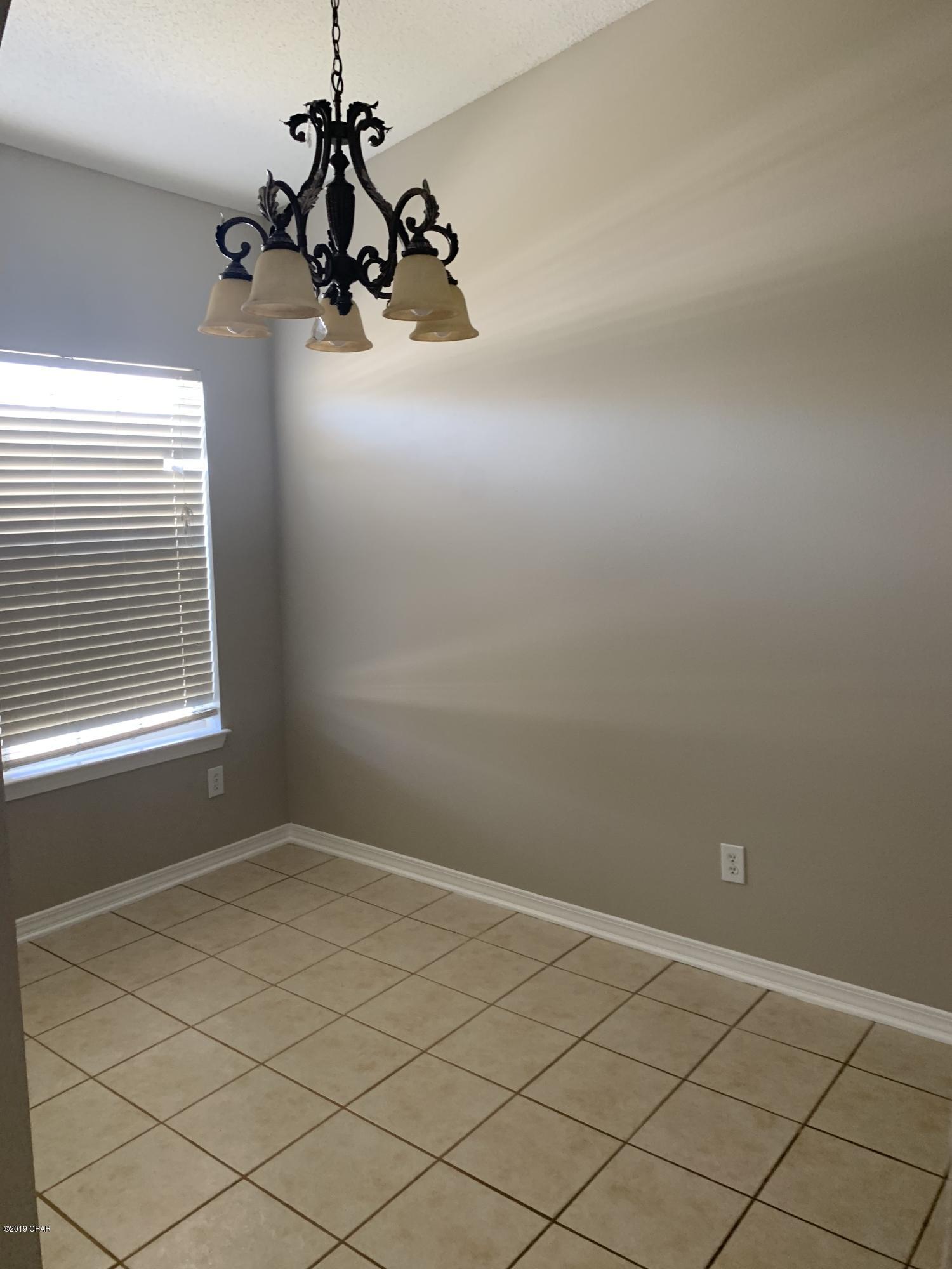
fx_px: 953
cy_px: 634
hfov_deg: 53.1
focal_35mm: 26
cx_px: 476
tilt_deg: -7.7
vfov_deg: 67.3
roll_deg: +2.0
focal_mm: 4.25
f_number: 1.8
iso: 125
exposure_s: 1/60
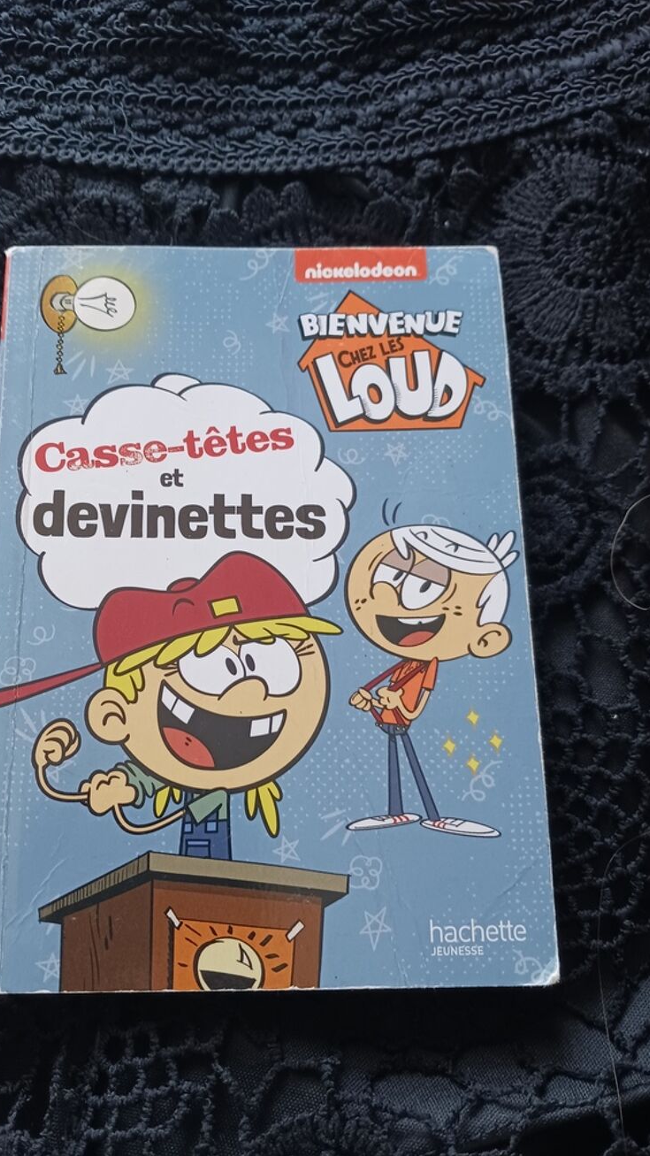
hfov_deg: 38.8
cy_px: 586
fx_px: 919
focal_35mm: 30
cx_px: 260
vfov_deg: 64.3
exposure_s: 1/33.3
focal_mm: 4
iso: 250
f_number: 1.8
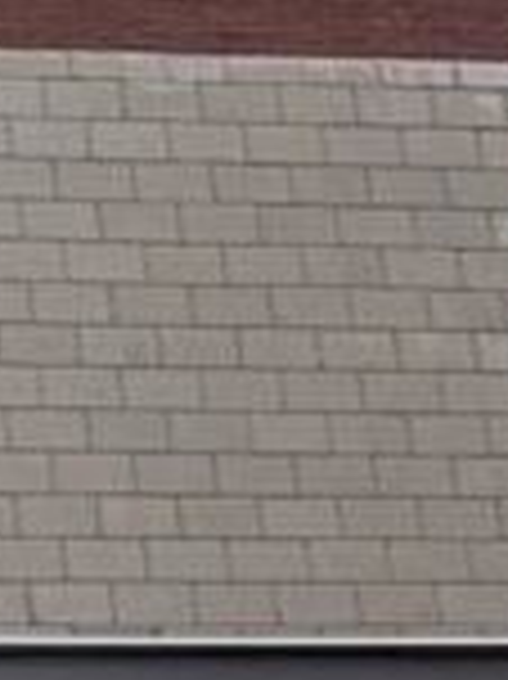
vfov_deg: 10.3
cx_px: -919
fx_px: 3743
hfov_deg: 7.1
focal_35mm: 191
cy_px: -14
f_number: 1.85
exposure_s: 1/396
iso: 414
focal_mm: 6.81
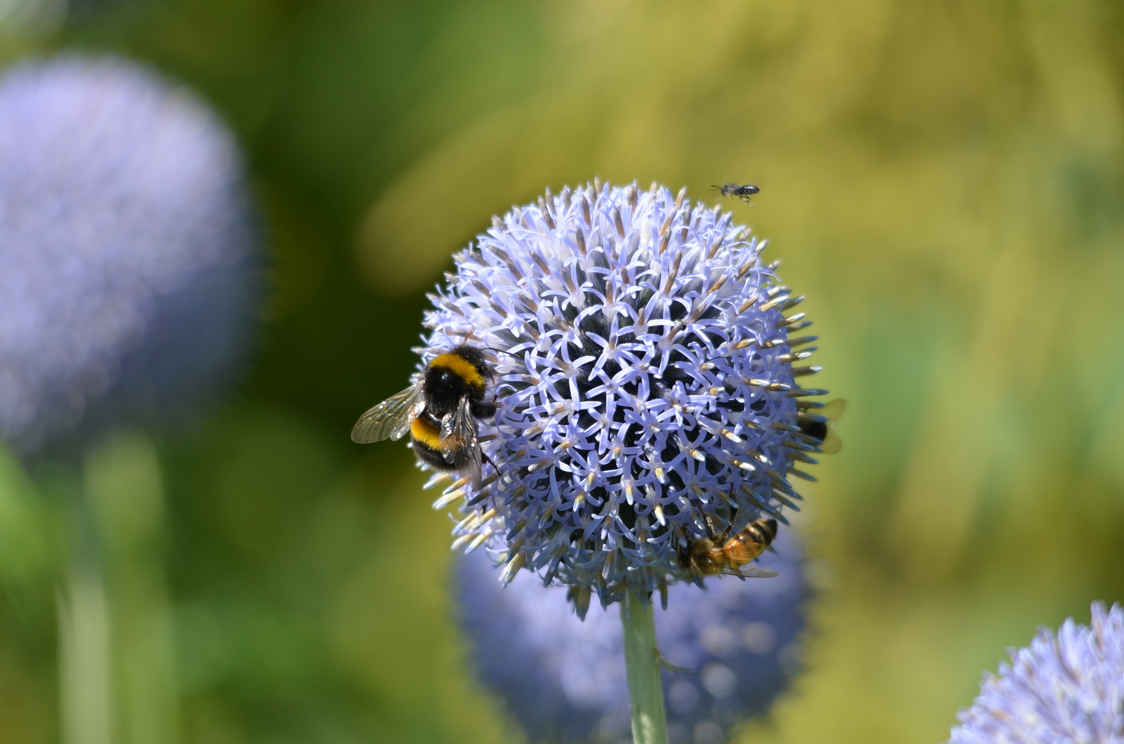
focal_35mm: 750
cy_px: 372
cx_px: 562
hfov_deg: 2.8
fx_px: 23366
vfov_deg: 1.8
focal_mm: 500
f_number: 6.3
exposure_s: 1/500
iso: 250
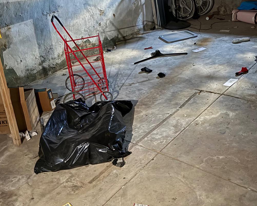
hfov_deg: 38.6
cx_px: 152
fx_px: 365
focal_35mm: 48
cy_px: 65
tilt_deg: -17.4
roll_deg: +7.1
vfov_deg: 31.2
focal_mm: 6.76
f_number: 1.78
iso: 2000
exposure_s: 1/9
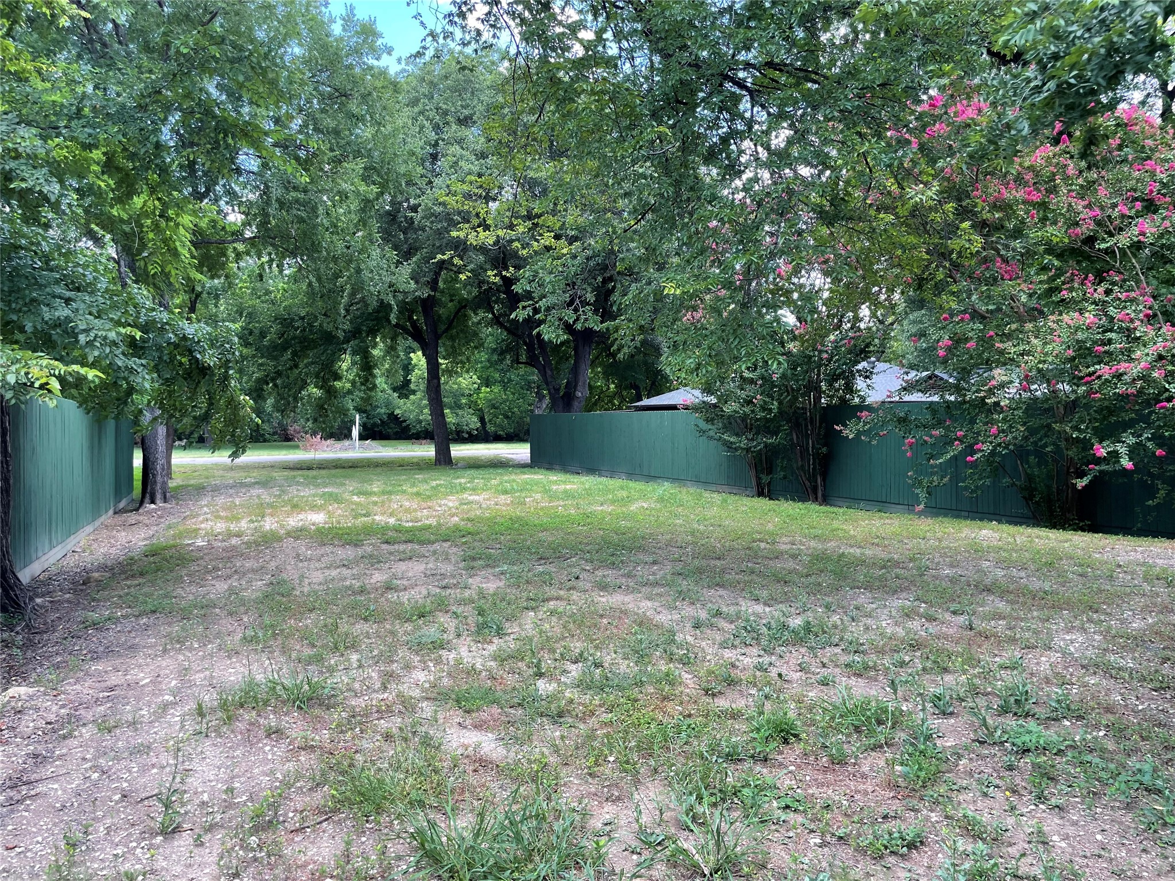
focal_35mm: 26
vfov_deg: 53.1
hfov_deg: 67.3
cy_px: 440
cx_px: 588
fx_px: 883
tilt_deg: +2.1
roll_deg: +2.1
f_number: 1.6
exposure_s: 1/255
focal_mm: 4.2
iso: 32
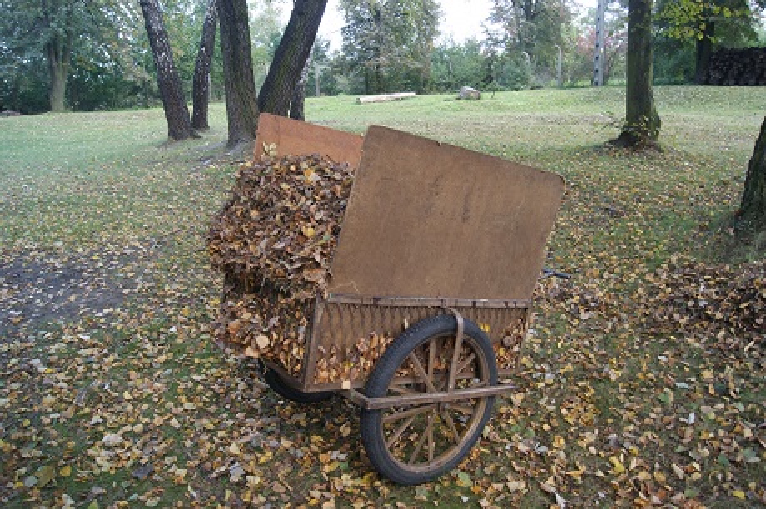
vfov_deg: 47.9
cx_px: 383
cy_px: 254
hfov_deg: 67.4
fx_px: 574
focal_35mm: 27
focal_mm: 18
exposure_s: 1/40
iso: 100
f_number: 4.5
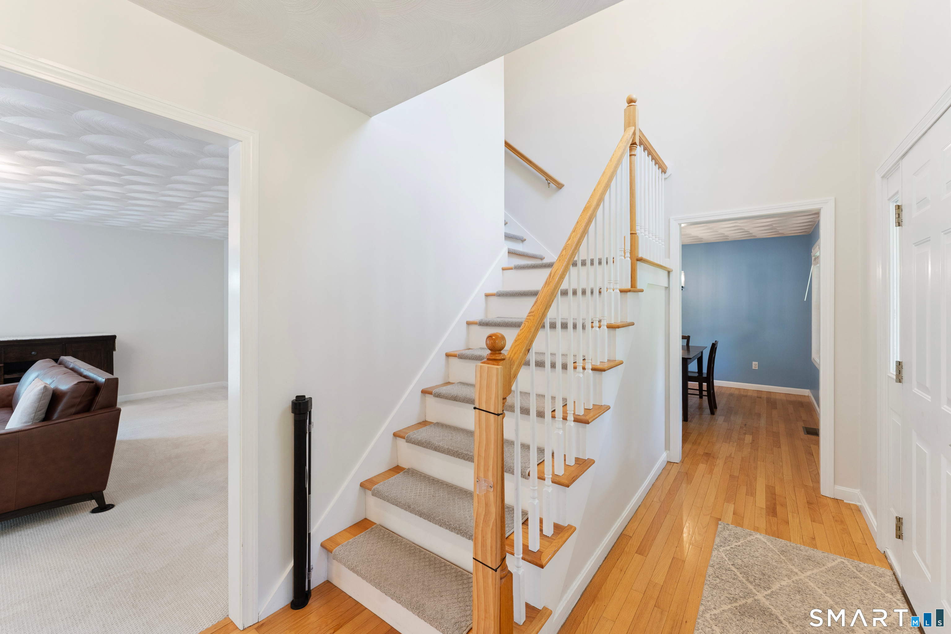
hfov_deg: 101.9
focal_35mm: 15
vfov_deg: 78.8
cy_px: 317
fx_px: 386
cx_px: 476
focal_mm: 14.6
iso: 800
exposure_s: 1/10
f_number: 8
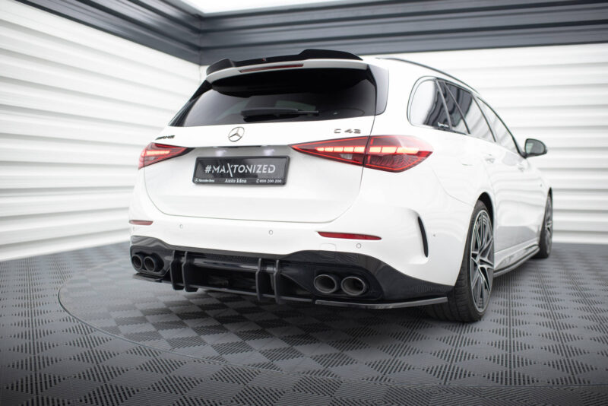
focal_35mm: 35
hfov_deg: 54.4
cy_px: 203
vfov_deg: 37.9
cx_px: 304
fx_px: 591
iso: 500
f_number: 2.5
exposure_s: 1/160
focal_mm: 35
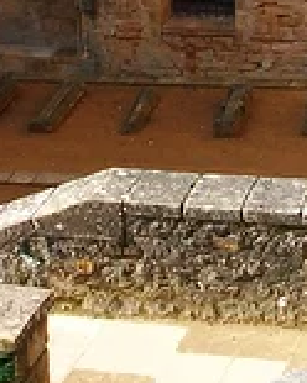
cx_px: 213
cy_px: -128
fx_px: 1829
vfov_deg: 11.6
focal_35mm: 161
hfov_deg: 9.6
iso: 80
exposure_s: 1/191
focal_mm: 5.7
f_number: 5.5
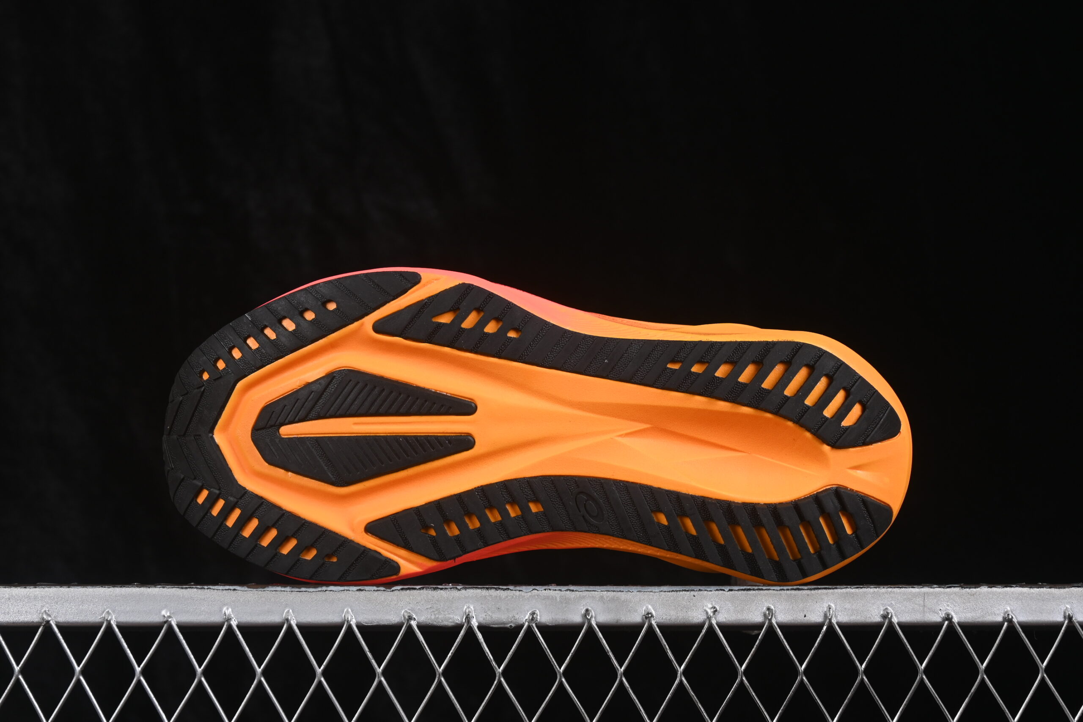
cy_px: 361
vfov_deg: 18.2
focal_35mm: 75
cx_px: 542
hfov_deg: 27.0
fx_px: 2256
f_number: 7.1
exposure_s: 1/80
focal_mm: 50
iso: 160
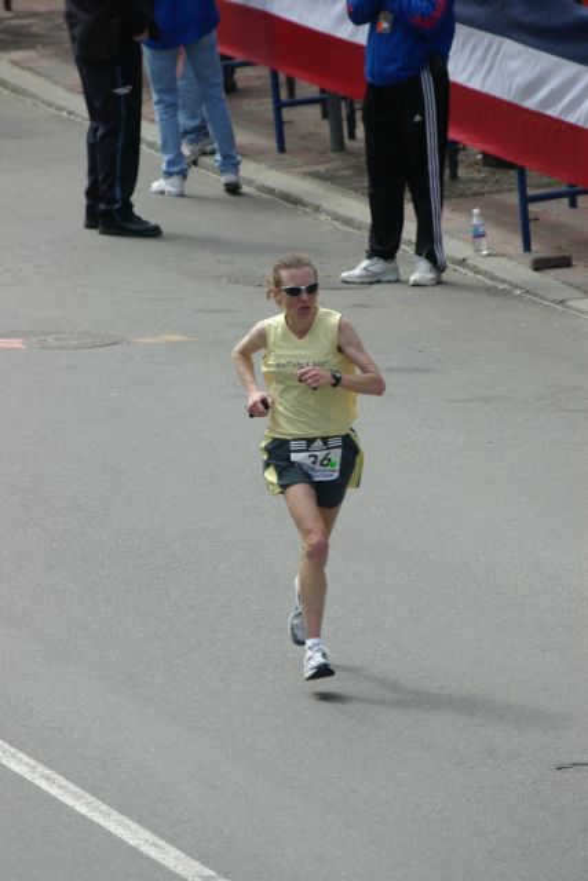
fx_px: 11385
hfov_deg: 3.0
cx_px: 294
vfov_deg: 4.4
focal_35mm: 465
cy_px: 440
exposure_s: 1/500
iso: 400
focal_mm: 310
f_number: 8
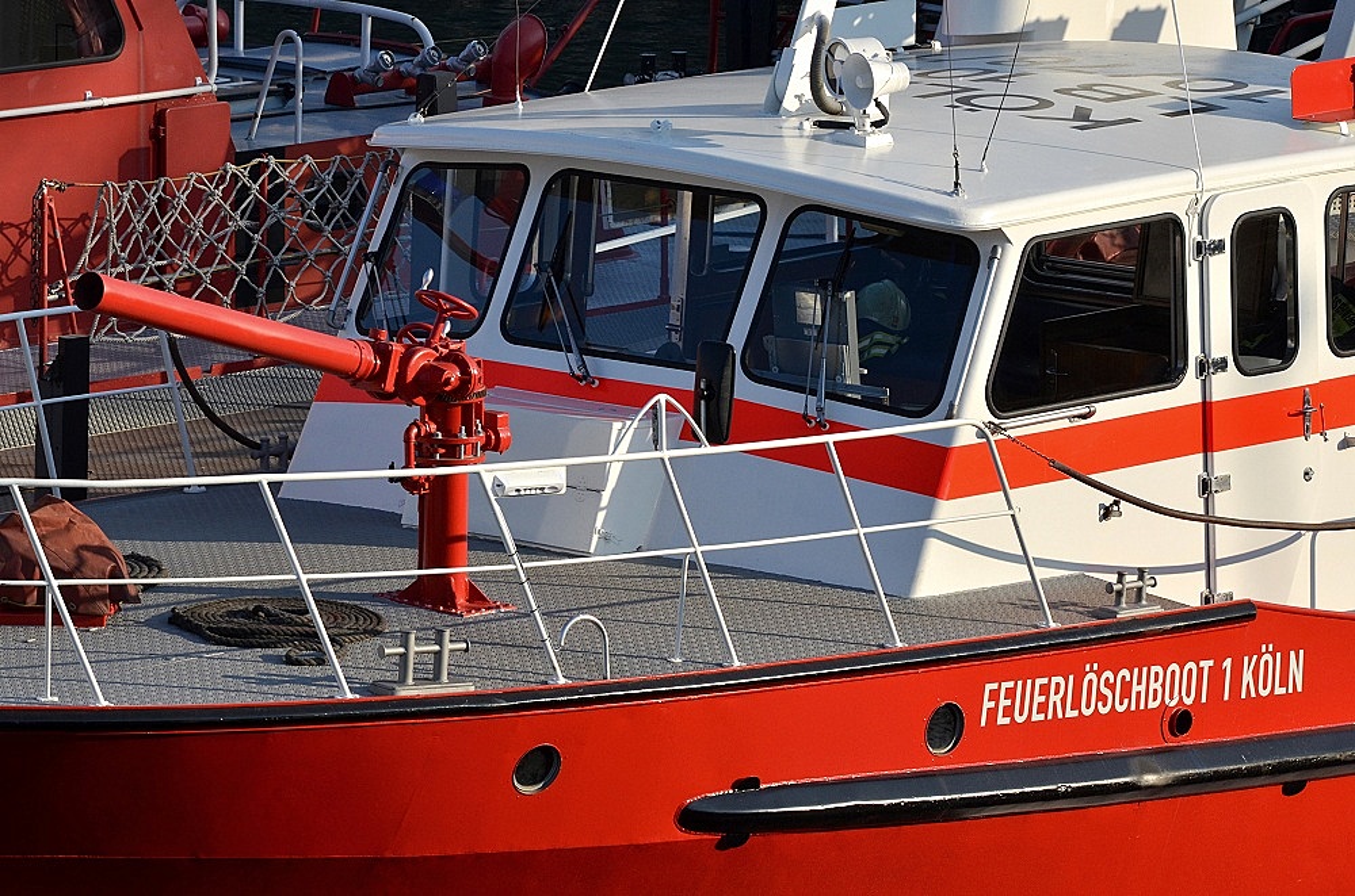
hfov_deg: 5.7
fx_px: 13520
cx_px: 678
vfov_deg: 3.8
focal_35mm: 360
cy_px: 448
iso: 400
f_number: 11
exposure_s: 1/750
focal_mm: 240
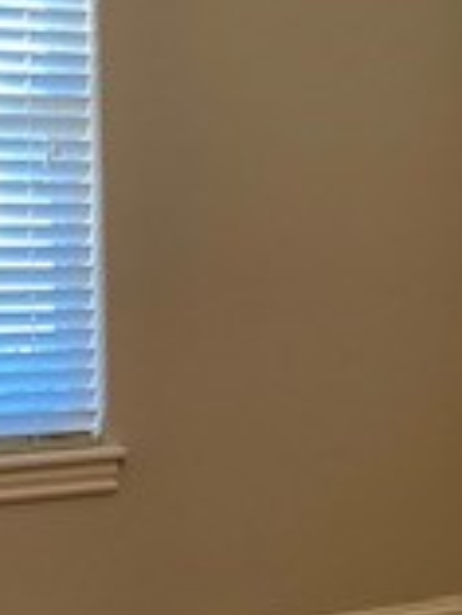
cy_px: 435
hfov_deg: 14.0
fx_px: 1884
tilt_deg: -6.7
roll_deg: +0.0
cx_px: 301
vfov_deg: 18.5
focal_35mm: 106
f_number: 1.8
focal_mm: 4.25
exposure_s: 1/60
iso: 125
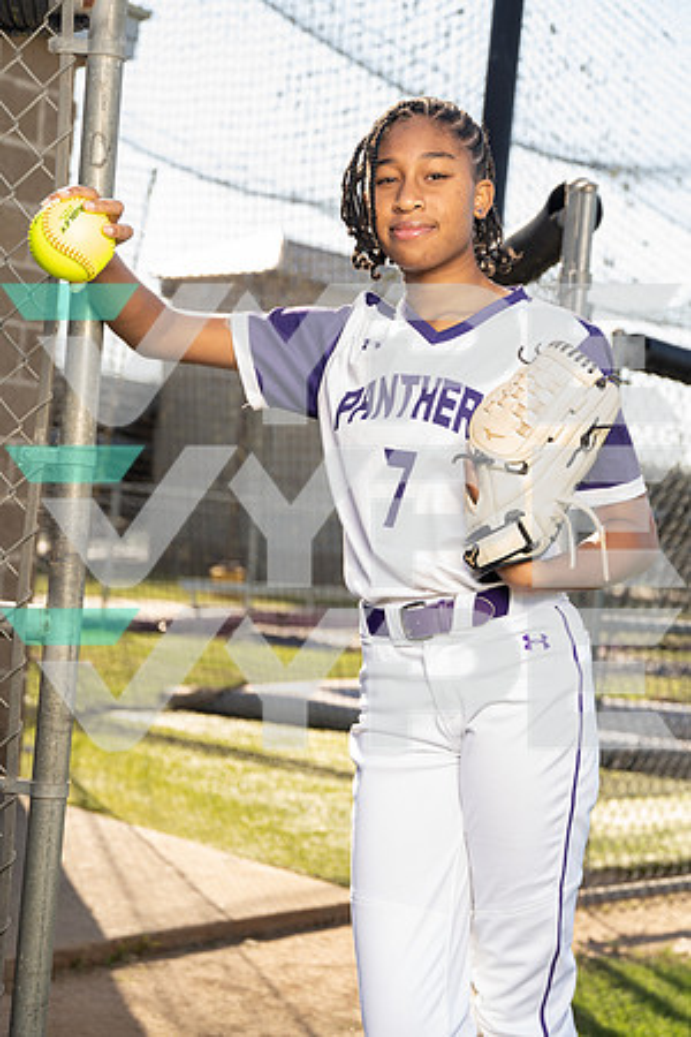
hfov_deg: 21.6
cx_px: 346
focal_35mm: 63
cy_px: 518
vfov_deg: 31.9
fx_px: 1814
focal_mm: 63
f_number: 4
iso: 100
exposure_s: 1/250
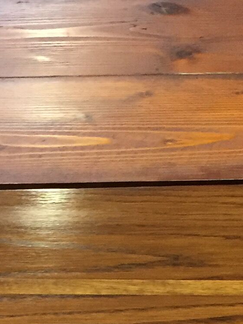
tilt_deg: -40.2
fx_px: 1188
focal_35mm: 127
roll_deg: -1.3
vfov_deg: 14.9
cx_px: 80
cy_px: 403
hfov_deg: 11.7
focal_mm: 4.15
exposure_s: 1/25
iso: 250
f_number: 2.2
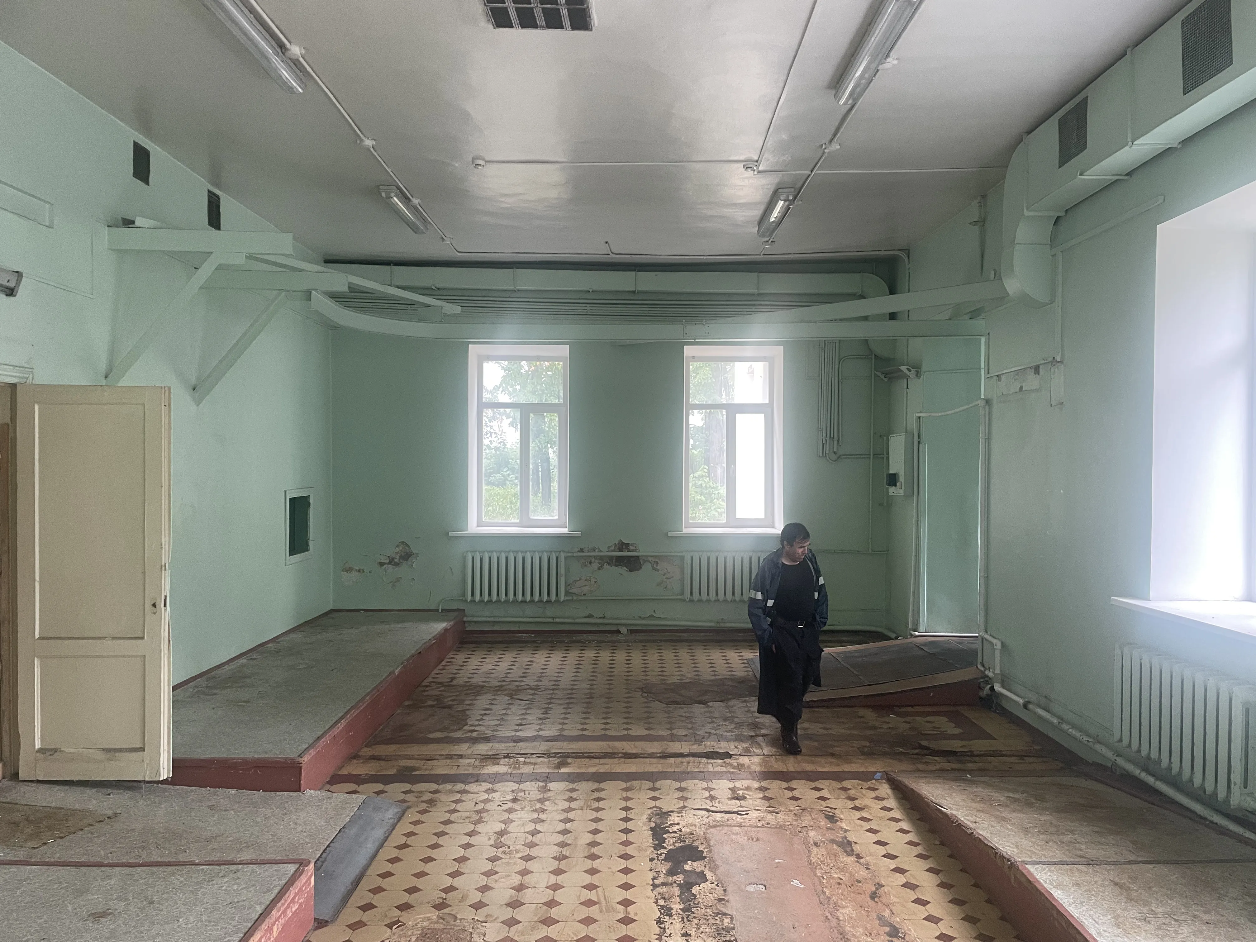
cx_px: 628
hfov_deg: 67.3
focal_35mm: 26
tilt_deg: -1.5
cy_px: 471
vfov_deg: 53.1
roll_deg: +0.4
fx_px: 943
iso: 125
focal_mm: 4.2
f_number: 1.6
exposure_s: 1/77
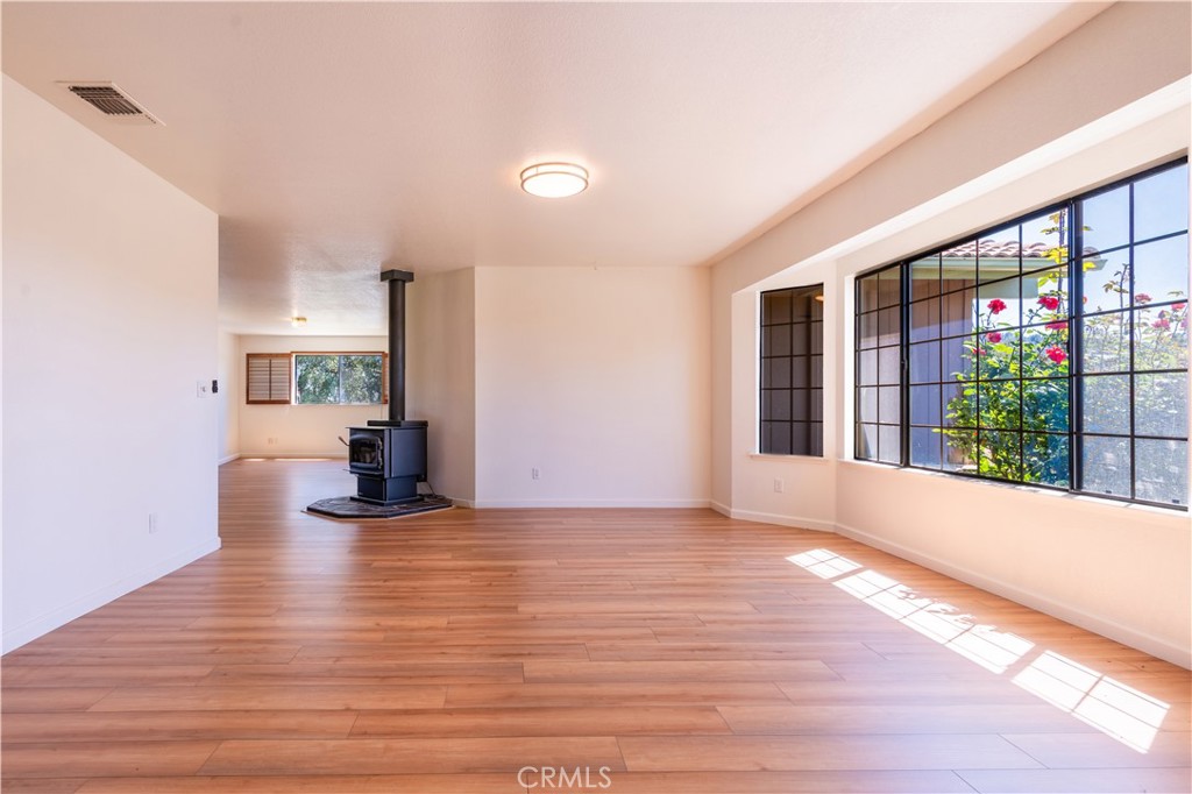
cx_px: 596
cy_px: 397
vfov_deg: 70.4
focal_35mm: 17
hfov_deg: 93.3
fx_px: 563
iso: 400
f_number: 8
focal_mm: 17
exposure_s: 1/500
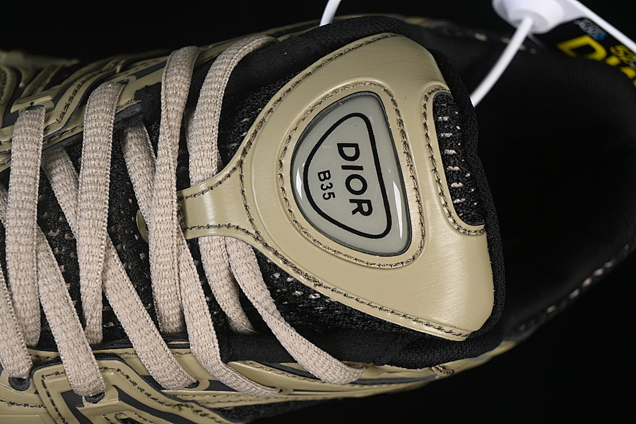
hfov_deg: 27.0
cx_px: 318
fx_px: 1325
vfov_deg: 18.2
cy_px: 212
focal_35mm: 75
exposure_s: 1/60
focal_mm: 50
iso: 160
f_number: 6.3
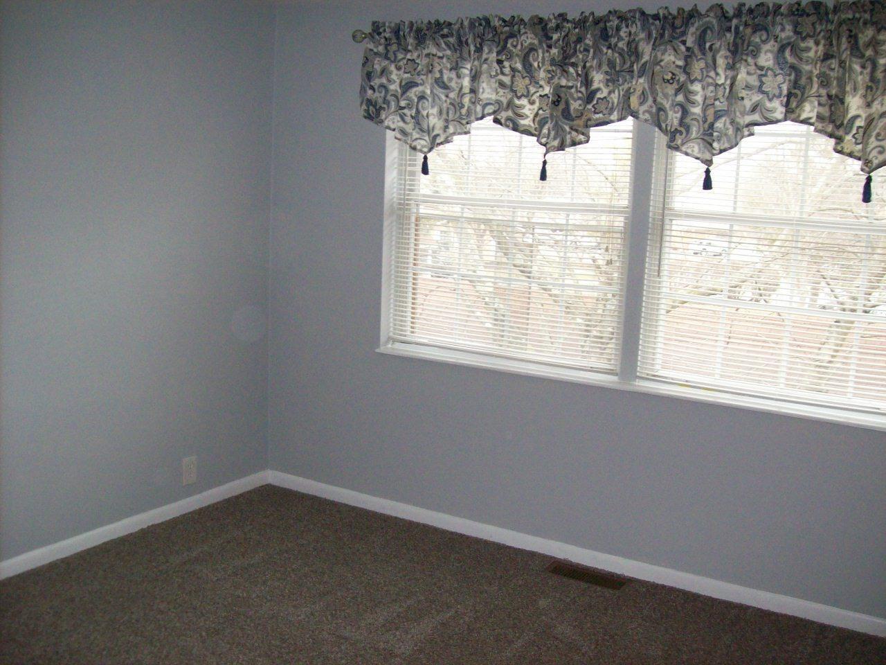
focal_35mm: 36
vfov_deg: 39.7
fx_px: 921
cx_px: 443
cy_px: 332
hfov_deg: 51.4
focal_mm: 6
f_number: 2.7
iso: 200
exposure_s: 1/64
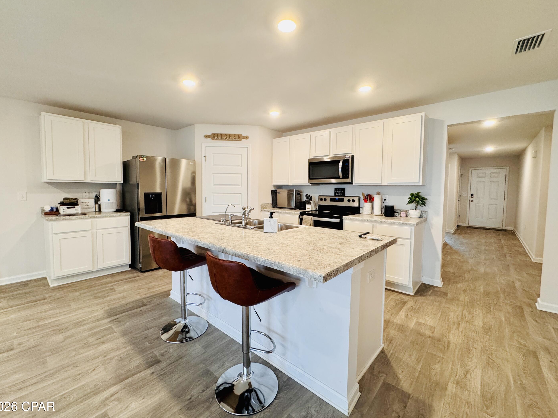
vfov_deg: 81.7
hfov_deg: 98.2
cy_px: 203
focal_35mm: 15
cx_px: 278
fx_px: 242
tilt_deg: -3.9
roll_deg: -1.1
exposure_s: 1/120
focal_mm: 2.22
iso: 320
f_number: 2.2
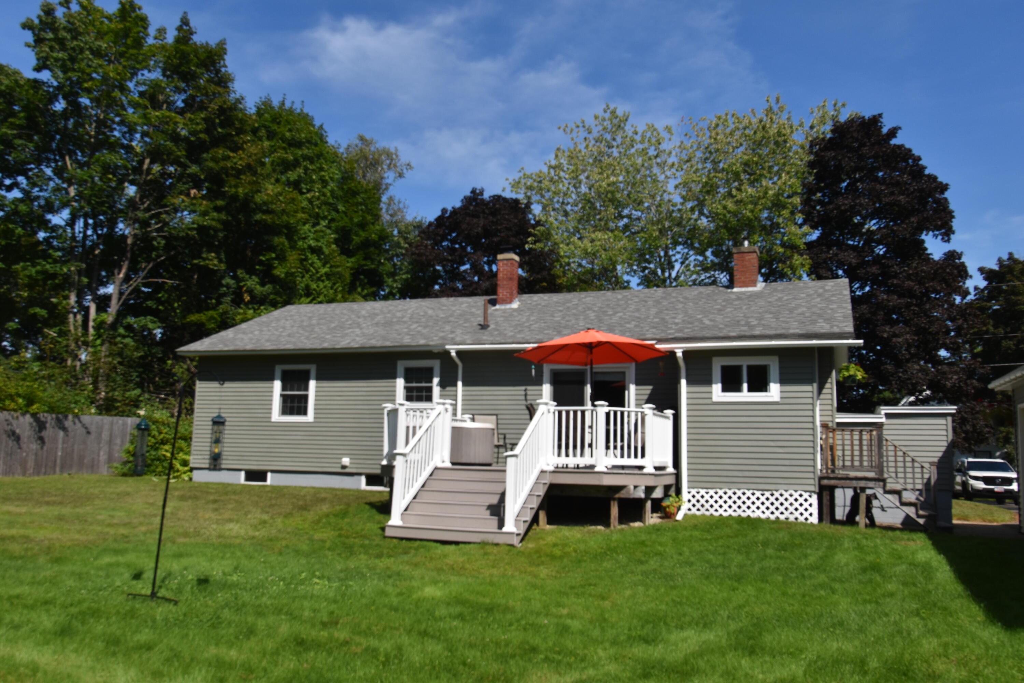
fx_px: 853
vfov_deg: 43.6
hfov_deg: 61.9
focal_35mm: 30
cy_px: 342
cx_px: 512
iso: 200
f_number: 10
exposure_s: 1/400
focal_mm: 20
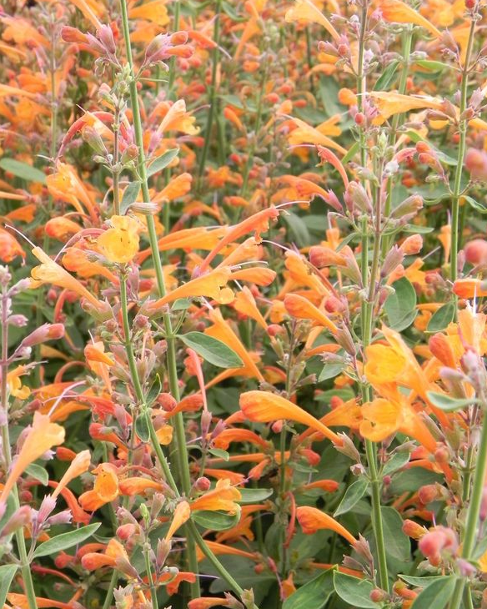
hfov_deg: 24.6
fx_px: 1117
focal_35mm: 62
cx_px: 246
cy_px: 282
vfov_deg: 30.5
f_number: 6.3
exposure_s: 1/200
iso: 160
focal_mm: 10.3
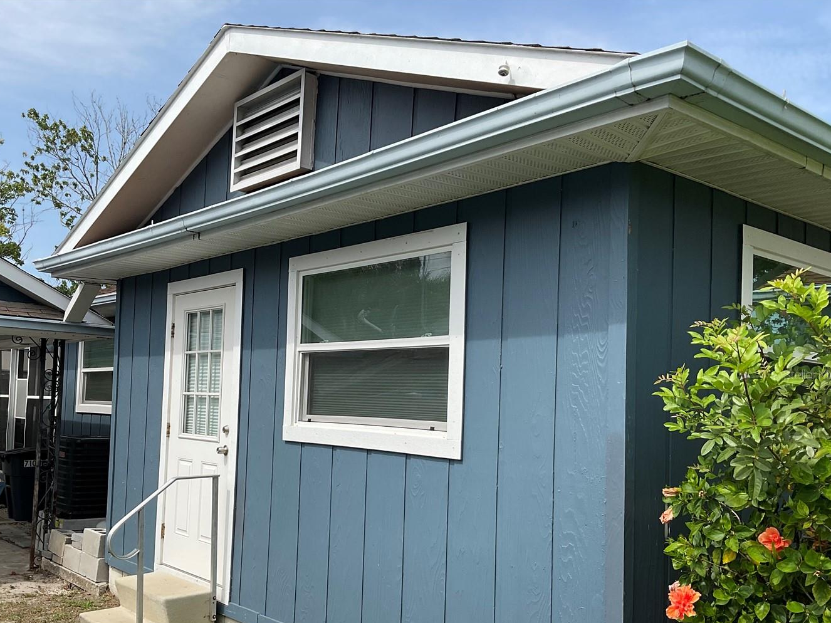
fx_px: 840
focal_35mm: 35
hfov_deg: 52.4
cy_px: 374
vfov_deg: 40.5
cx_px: 342
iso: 16
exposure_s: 1/1577
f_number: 1.8
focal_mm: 3
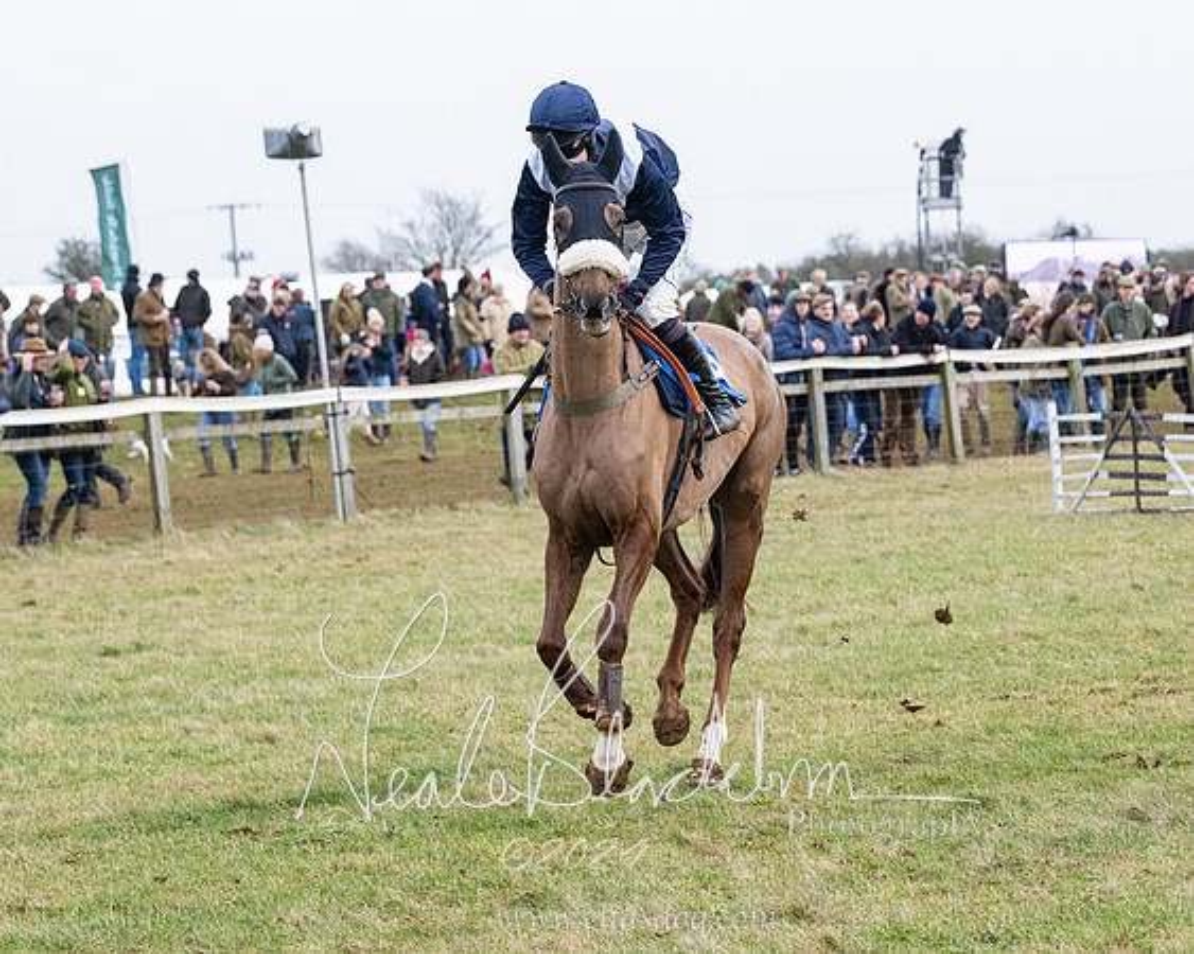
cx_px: 740
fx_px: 4560
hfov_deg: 14.9
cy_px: 467
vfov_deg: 11.9
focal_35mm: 129
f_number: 4
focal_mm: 74
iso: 800
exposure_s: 1/1600
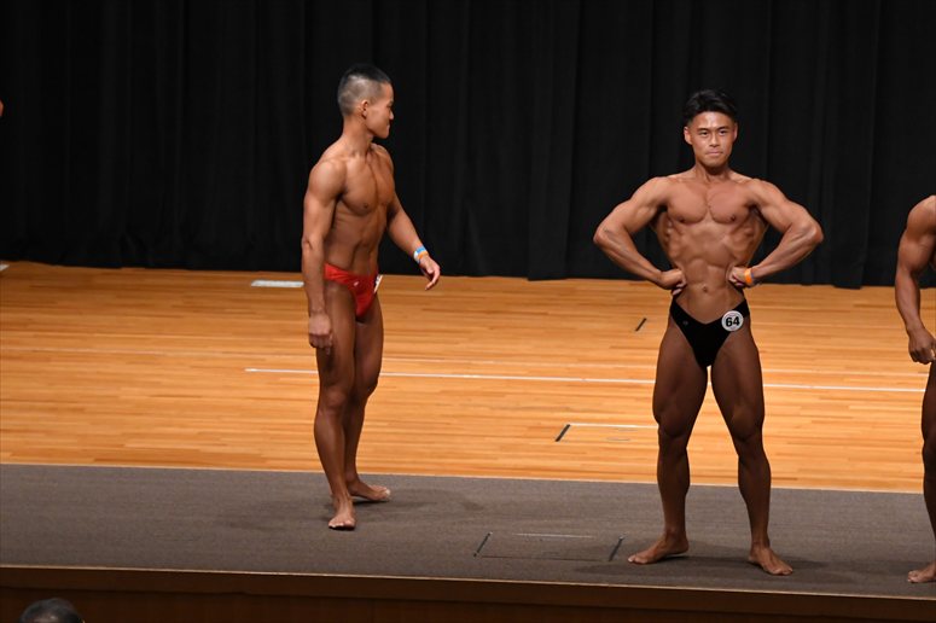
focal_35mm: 202
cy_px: 312
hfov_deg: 10.2
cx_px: 468
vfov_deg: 6.8
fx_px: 5250
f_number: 5.6
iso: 4000
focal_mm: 135
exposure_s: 1/400
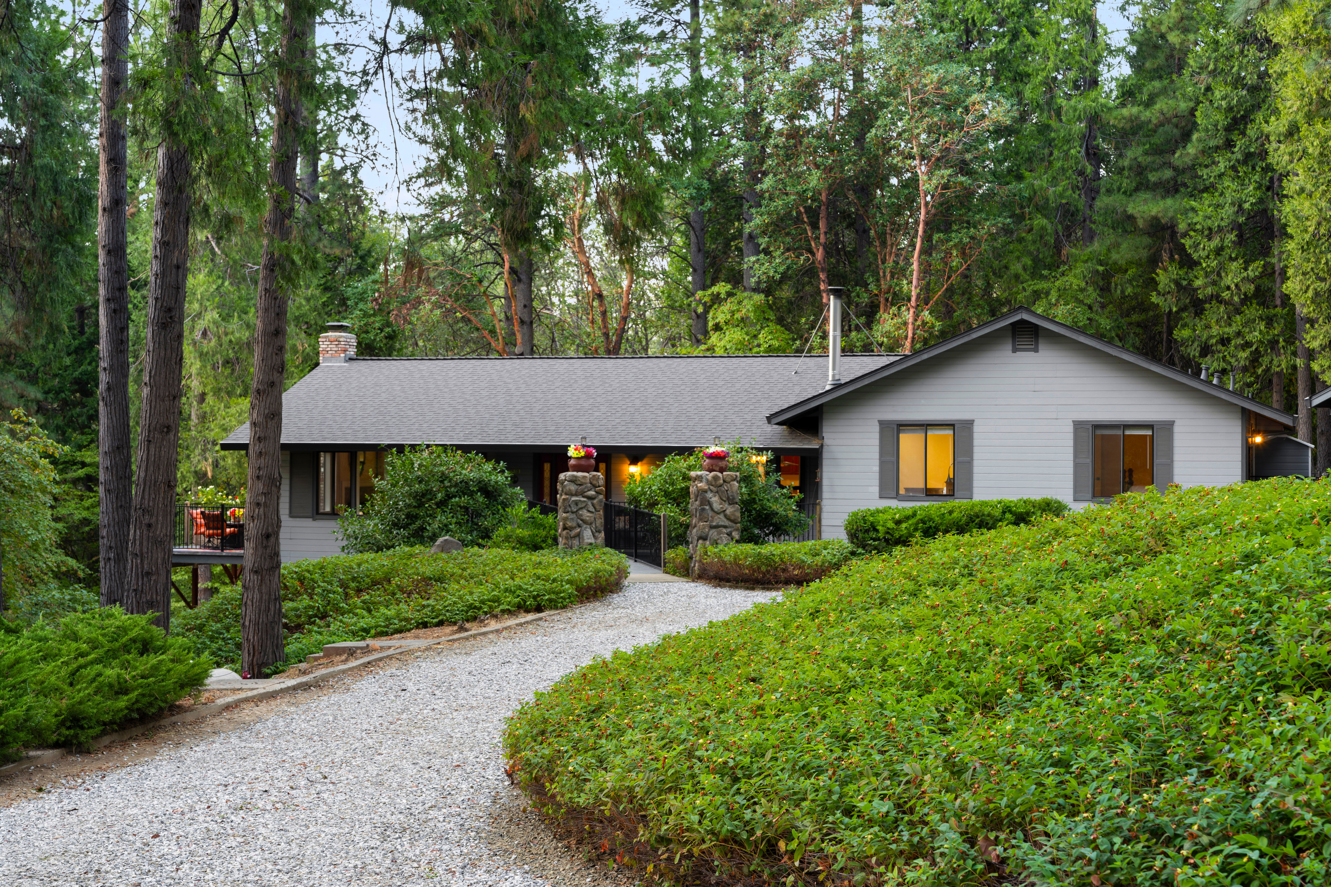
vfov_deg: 26.0
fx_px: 1922
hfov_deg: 38.2
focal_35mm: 52
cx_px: 666
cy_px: 444
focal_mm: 52
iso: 320
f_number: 7.1
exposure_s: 1.3
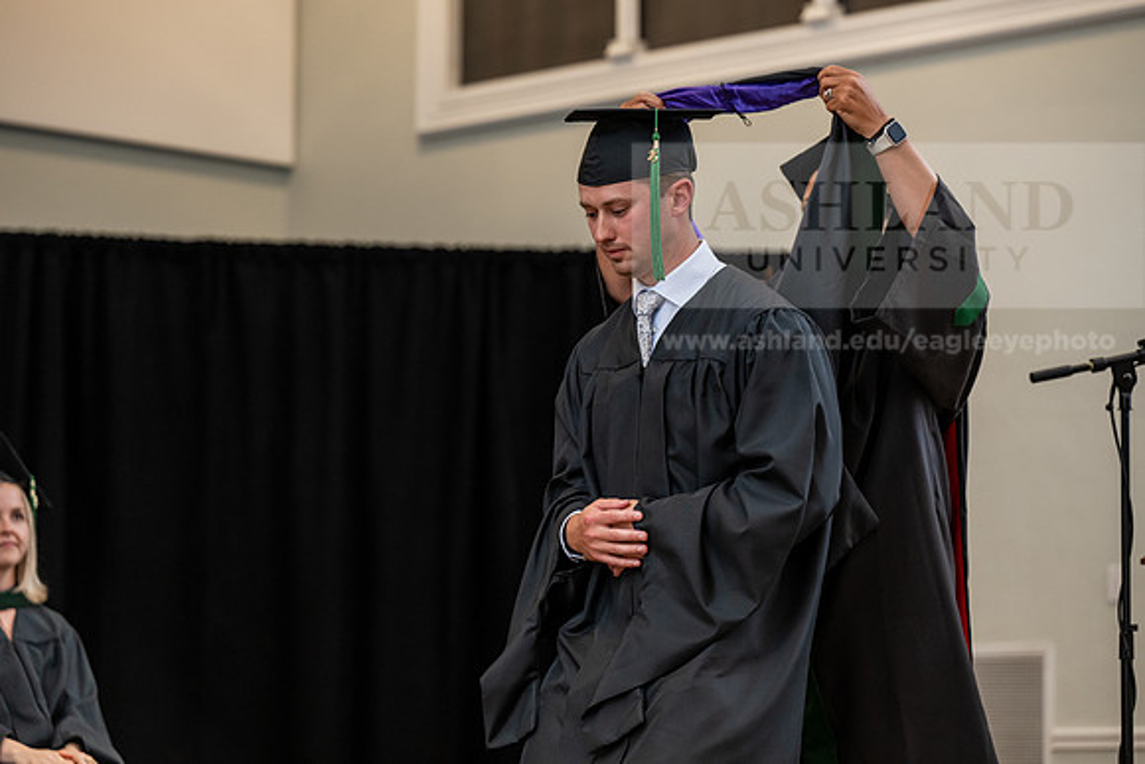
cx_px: 572
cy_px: 382
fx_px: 3499
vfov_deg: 12.5
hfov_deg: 18.6
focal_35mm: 110
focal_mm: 110
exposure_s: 1/200
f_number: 3.5
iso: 1600
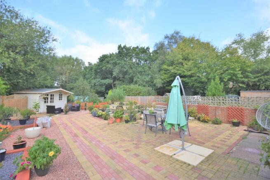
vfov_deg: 77.4
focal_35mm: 15
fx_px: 113
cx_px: 135
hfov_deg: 100.4
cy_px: 90
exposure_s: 1/250
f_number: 8
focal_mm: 10
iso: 280
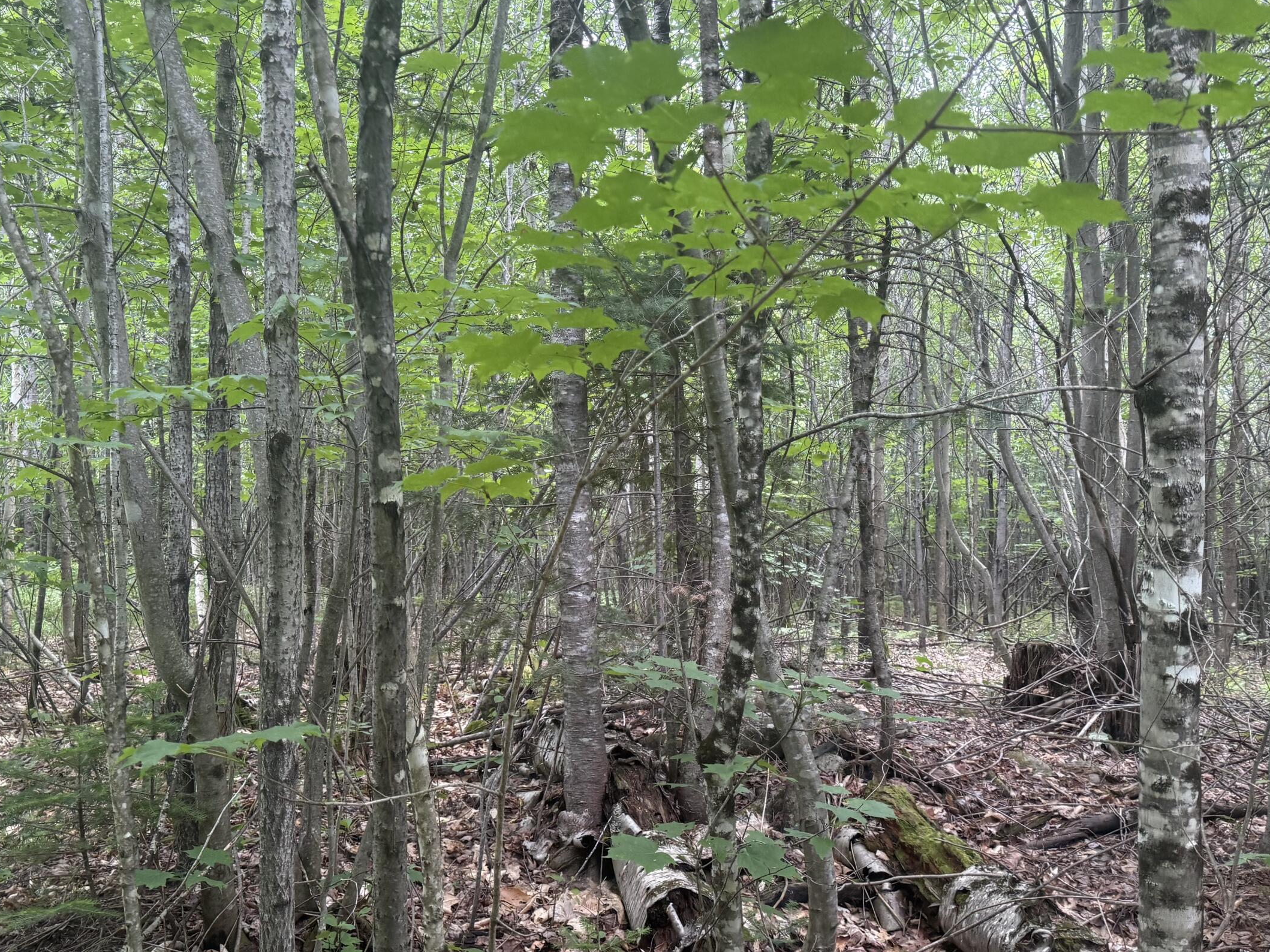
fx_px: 1247
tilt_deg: -2.4
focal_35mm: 34
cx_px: 537
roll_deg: +0.1
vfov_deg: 41.7
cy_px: 543
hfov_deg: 53.7
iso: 200
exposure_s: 1/96
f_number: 1.78
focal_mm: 6.76
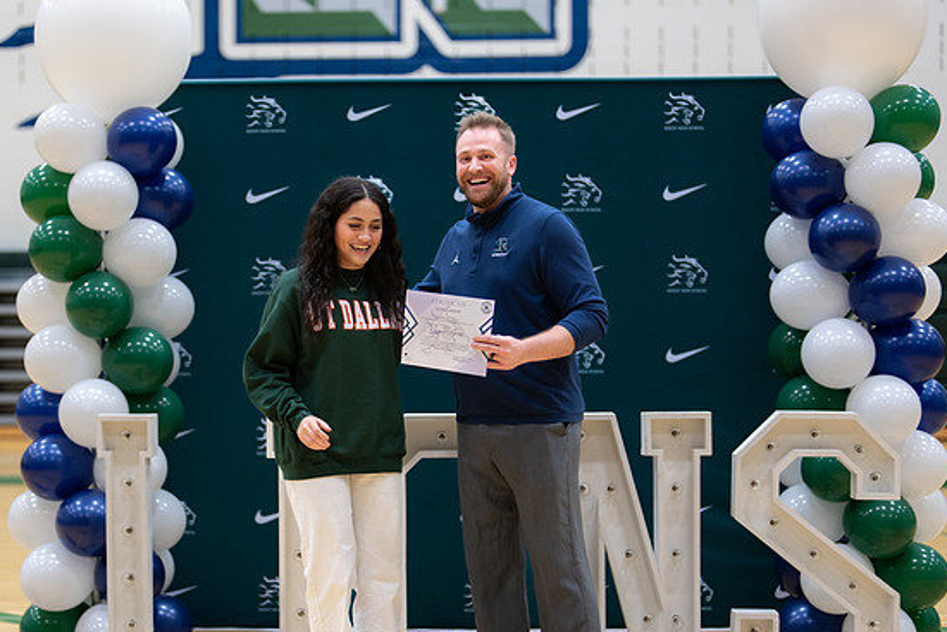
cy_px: 401
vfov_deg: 20.3
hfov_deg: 29.9
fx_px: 1763
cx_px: 334
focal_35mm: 67
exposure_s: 1/320
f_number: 1.2
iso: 400
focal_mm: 50
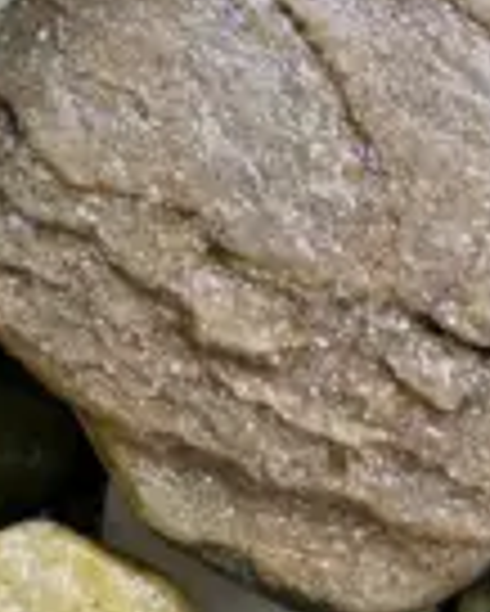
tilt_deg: -60.0
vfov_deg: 18.6
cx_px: 207
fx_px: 1702
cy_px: -234
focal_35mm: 94
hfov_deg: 16.4
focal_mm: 4.25
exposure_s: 1/60
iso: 125
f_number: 1.8
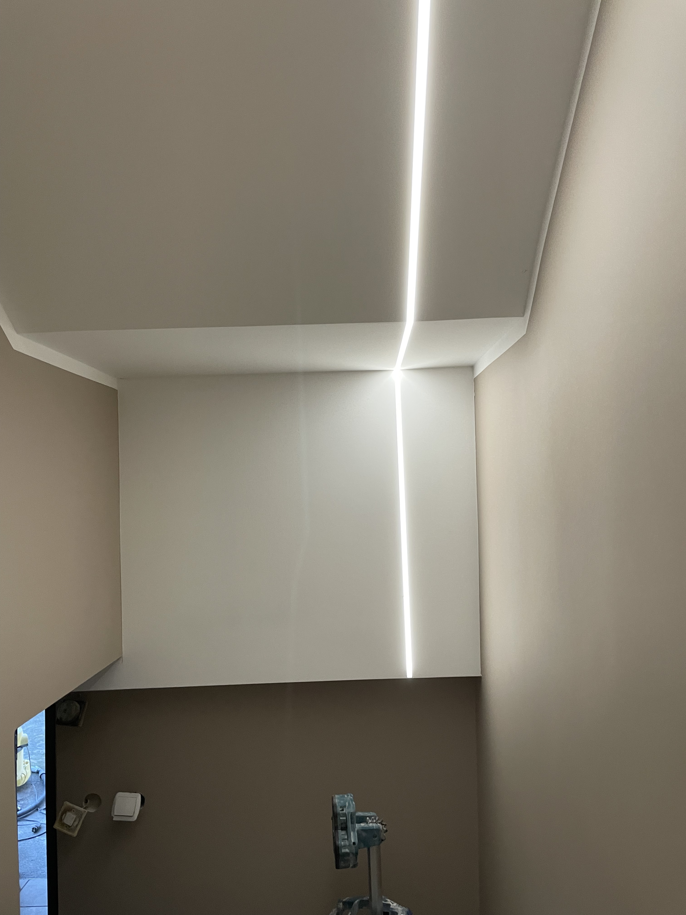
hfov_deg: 53.1
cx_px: 343
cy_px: 458
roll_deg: +1.9
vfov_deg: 67.3
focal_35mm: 26
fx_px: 687
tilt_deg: +3.5
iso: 160
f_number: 1.6
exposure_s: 1/60
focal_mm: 4.2
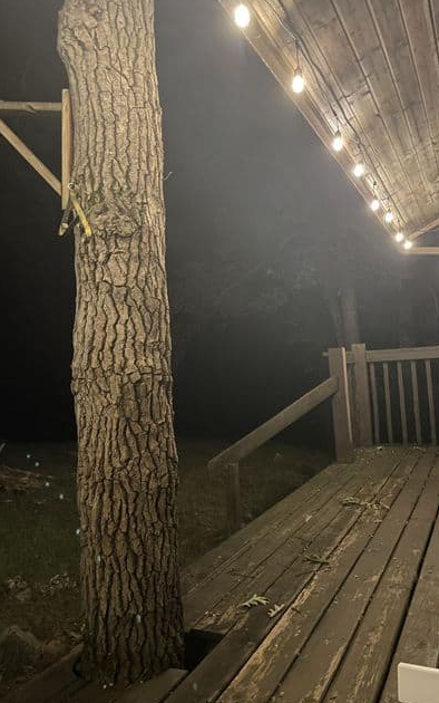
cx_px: 222
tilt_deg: +3.3
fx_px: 536
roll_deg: +3.4
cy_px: 350
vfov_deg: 66.5
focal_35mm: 28
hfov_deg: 44.6
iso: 500
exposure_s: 1/10
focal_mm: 4.2
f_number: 1.6
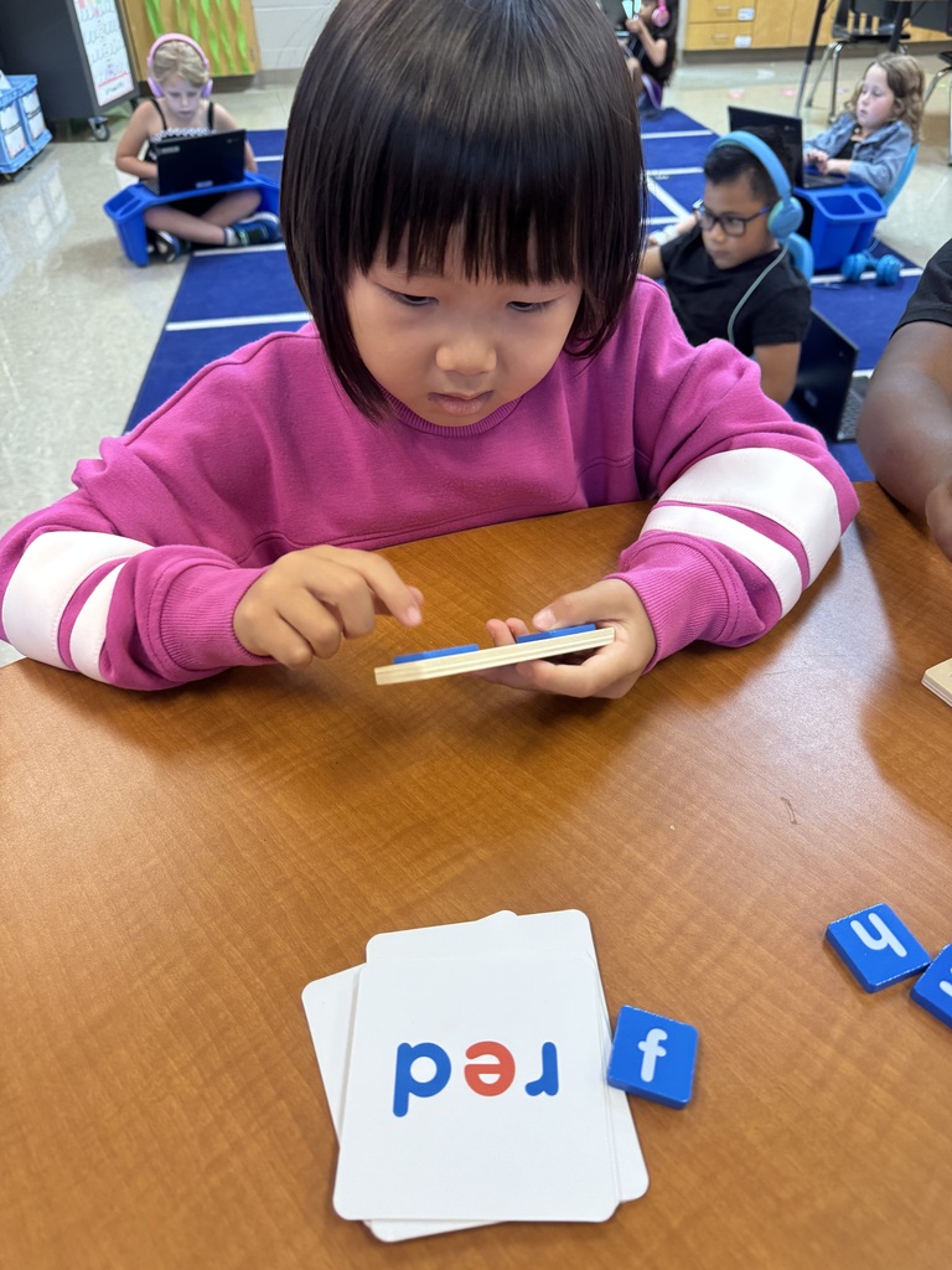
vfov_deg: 71.6
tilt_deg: -39.6
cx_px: 476
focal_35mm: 24
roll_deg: +2.6
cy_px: 635
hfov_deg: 56.8
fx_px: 880
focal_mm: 6.76
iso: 400
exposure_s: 1/60
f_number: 1.78
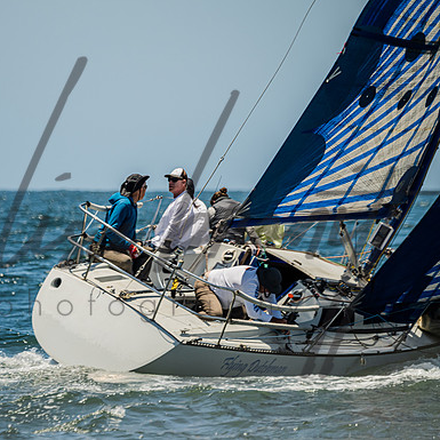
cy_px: 263
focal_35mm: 460
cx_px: 185
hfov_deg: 3.8
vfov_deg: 3.8
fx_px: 6615
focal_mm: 300
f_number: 5.6
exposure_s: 1/1000
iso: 320
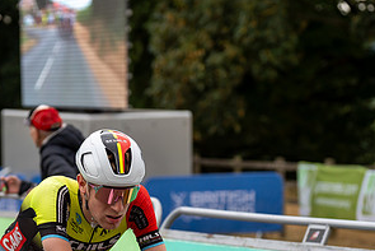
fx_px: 1761
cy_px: 224
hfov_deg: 12.1
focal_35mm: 169
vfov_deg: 8.1
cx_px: 86
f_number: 3.5
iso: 500
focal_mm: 86
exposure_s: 1/1000
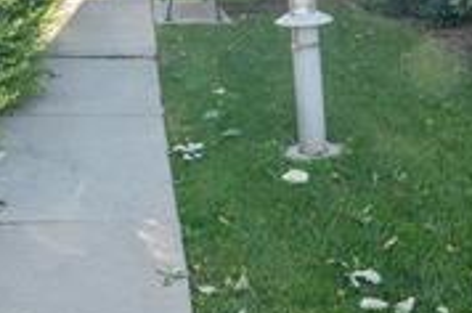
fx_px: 707
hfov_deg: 36.9
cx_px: 207
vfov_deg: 22.9
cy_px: -61
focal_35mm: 54
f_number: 9
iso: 400
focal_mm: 15
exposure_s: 1/250
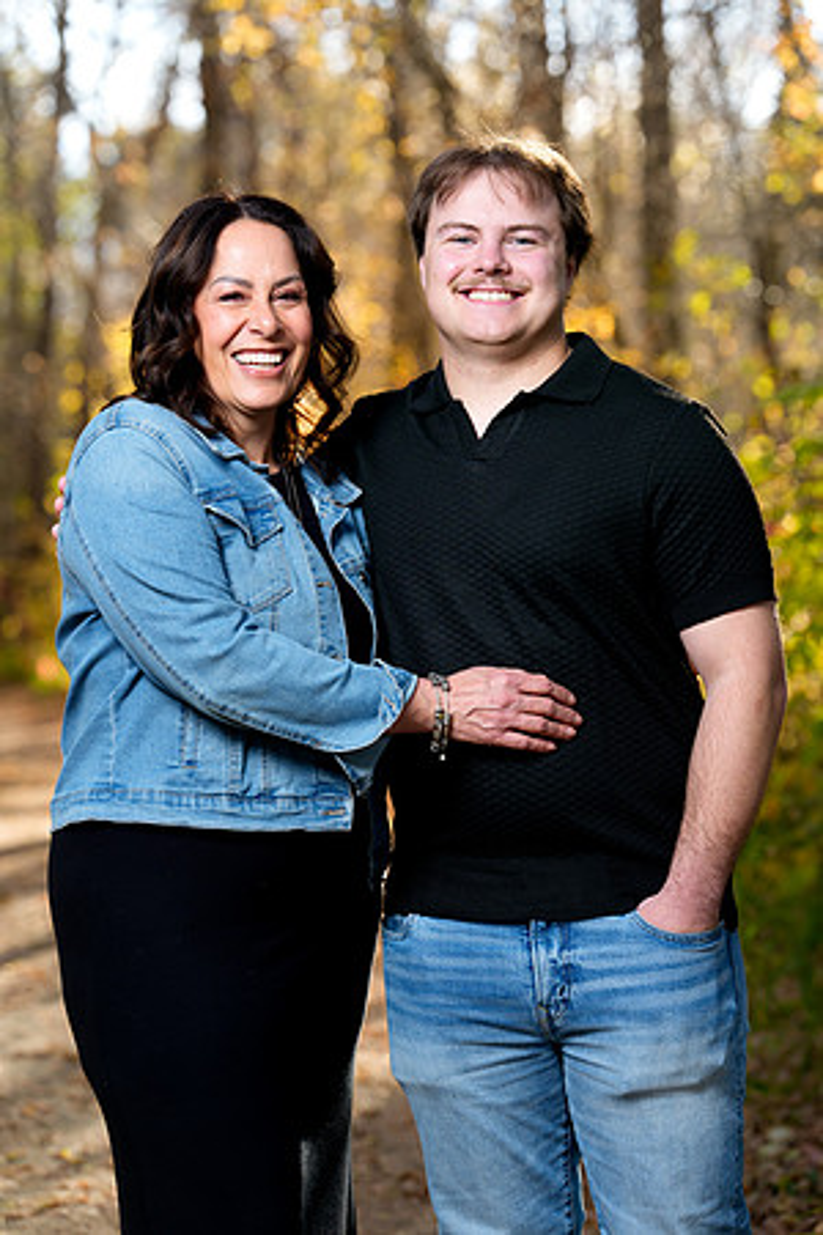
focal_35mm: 95
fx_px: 3257
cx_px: 412
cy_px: 618
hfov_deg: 14.4
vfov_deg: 21.5
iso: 400
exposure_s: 1/160
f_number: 3.5
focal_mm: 95
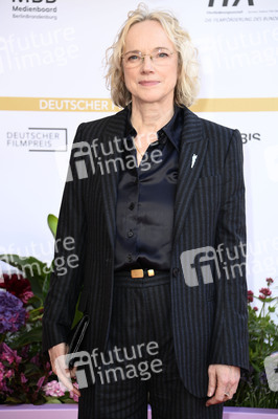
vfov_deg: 16.4
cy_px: 210
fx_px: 1450
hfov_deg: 10.9
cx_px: 139
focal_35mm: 125
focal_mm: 125
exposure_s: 1/250
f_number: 5.6
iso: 500
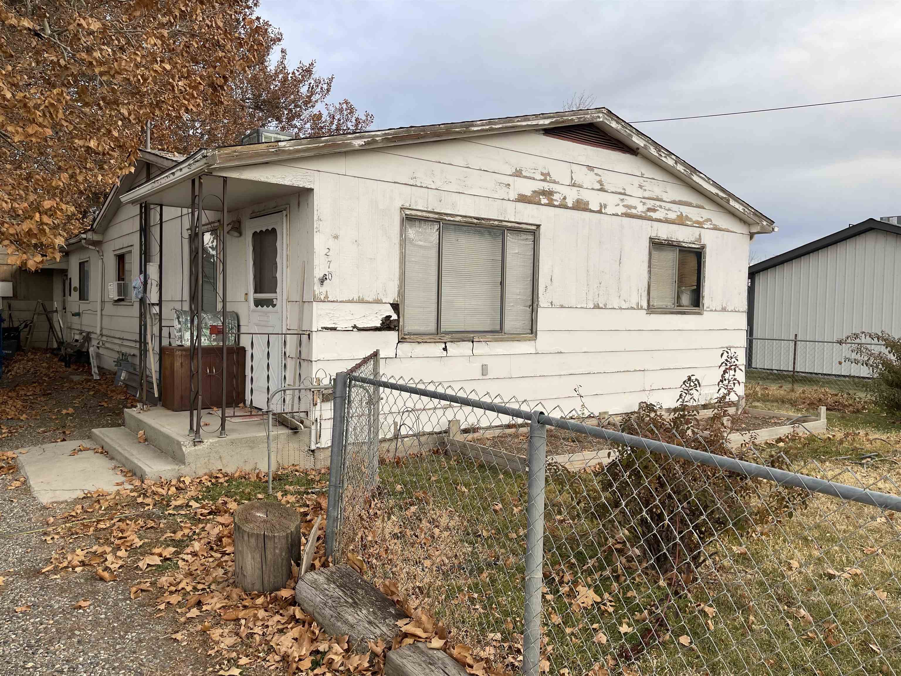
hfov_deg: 69.4
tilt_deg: -2.7
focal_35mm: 25
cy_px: 338
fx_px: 651
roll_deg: -1.2
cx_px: 450
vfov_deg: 54.9
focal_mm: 5.1
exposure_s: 1/446
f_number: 1.6
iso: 32
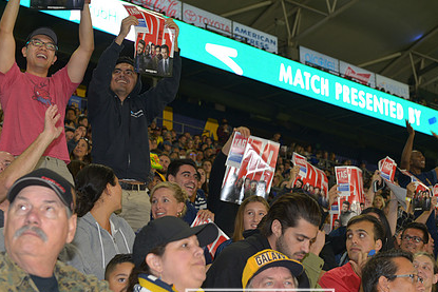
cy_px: 145
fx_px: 986
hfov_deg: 25.0
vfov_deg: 16.9
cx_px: 260
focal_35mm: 81
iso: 320
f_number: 5.6
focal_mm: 58
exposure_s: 1/60
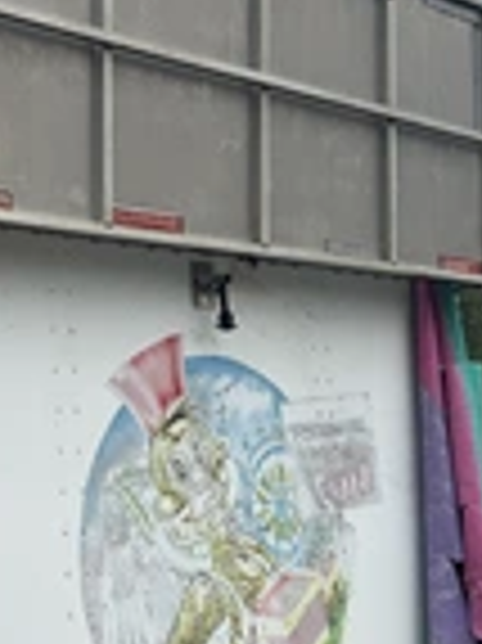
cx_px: -59
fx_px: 1246
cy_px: 401
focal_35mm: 67
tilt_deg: +5.1
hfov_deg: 20.8
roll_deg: -0.5
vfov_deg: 28.9
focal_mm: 6.76
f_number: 1.78
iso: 80
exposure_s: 1/1767
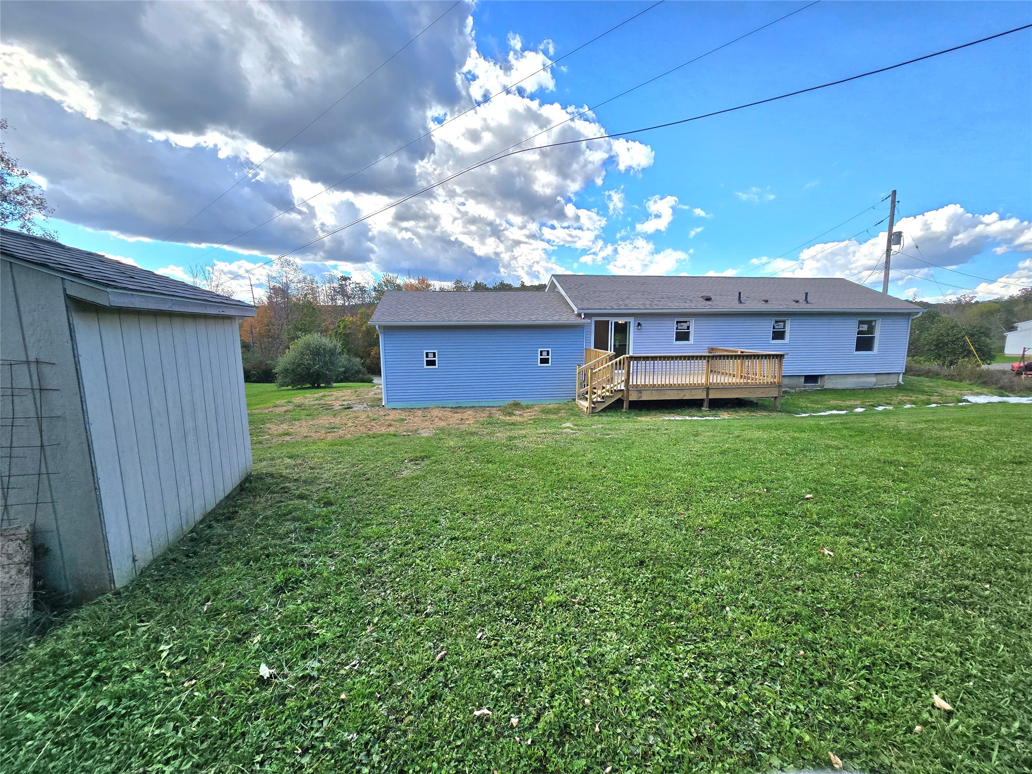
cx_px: 516
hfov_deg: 106.2
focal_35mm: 13
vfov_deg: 89.9
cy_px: 387
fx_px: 388
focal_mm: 2.2
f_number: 2.2
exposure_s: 1/1667
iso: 50
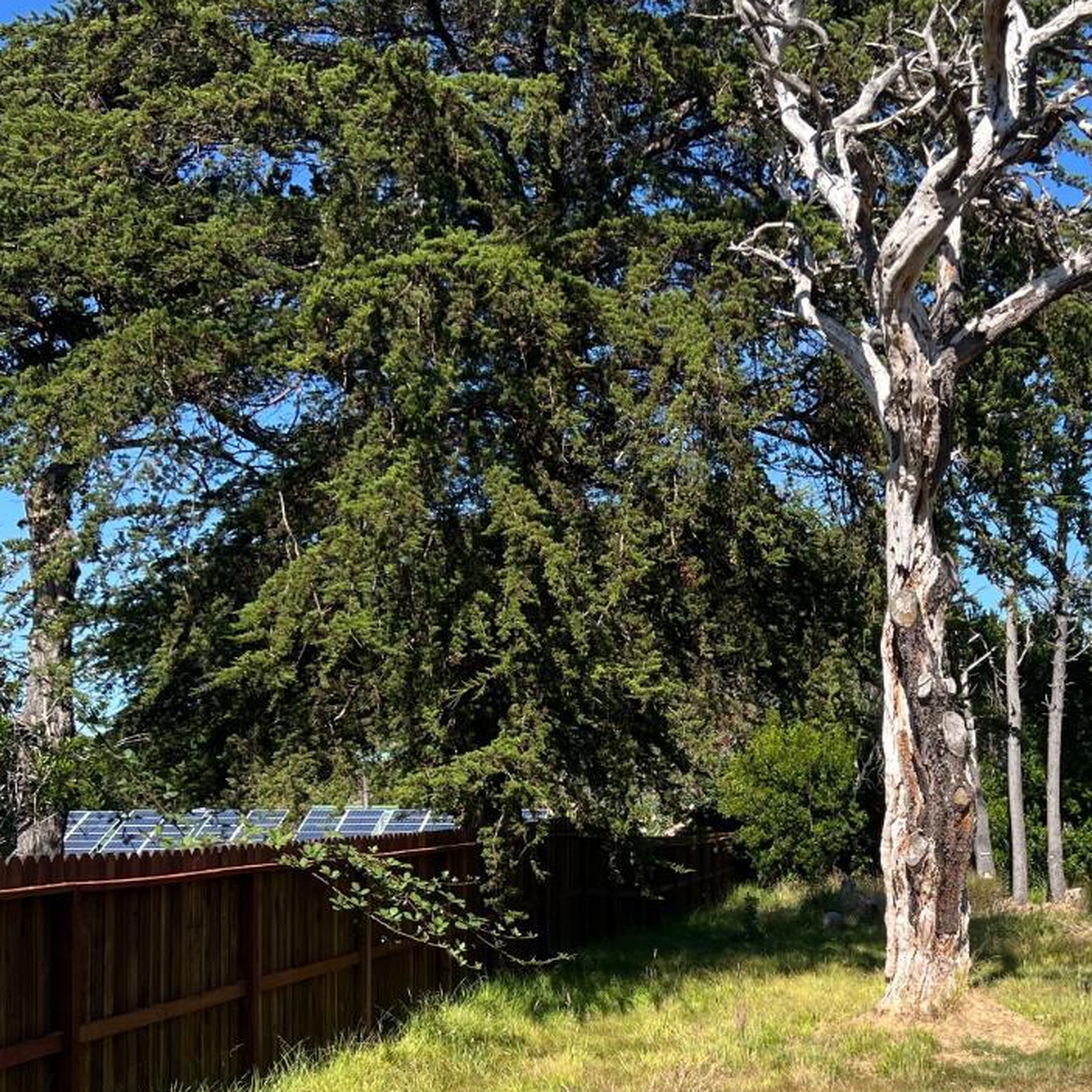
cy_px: 841
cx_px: 893
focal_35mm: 49
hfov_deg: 33.5
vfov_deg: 33.8
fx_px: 1749
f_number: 1.5
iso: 50
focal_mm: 5.7
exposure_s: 1/2353
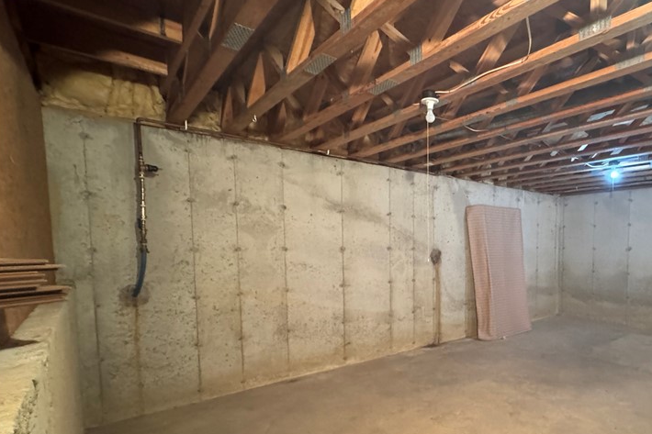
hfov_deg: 77.1
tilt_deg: -3.1
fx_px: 380
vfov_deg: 58.7
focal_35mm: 21
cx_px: 462
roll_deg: -0.3
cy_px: 272
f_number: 2.2
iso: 1250
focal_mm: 2.22
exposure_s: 1/60
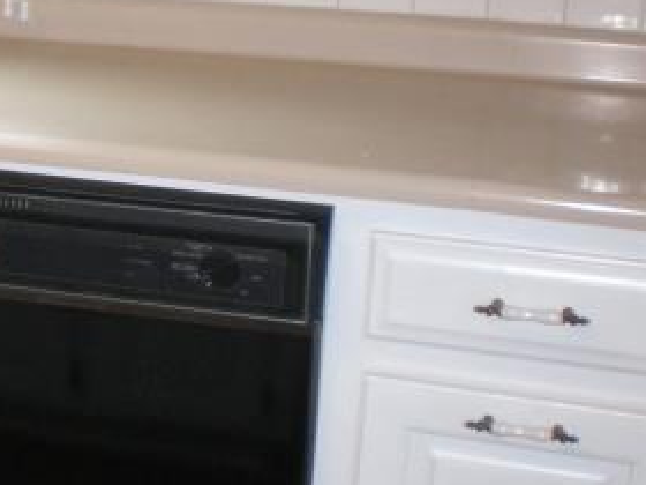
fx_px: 1624
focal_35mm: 87
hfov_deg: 21.5
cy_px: 157
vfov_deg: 16.9
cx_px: -46
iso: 200
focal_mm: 6.3
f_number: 3.1
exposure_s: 1/60
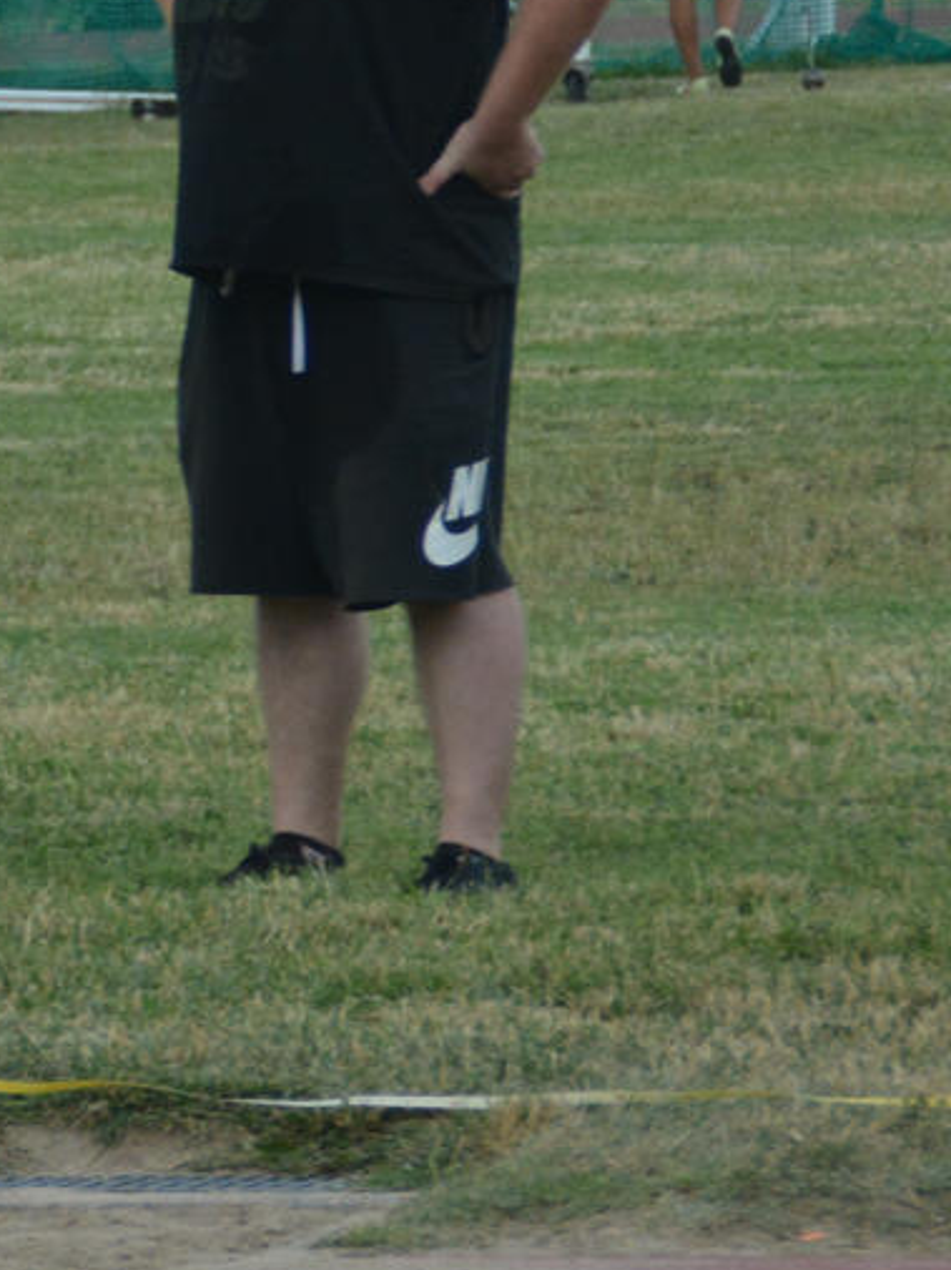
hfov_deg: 3.2
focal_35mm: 467
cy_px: 350
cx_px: -1076
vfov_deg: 4.2
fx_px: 17121
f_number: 5.6
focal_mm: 80
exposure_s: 1/1000
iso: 640
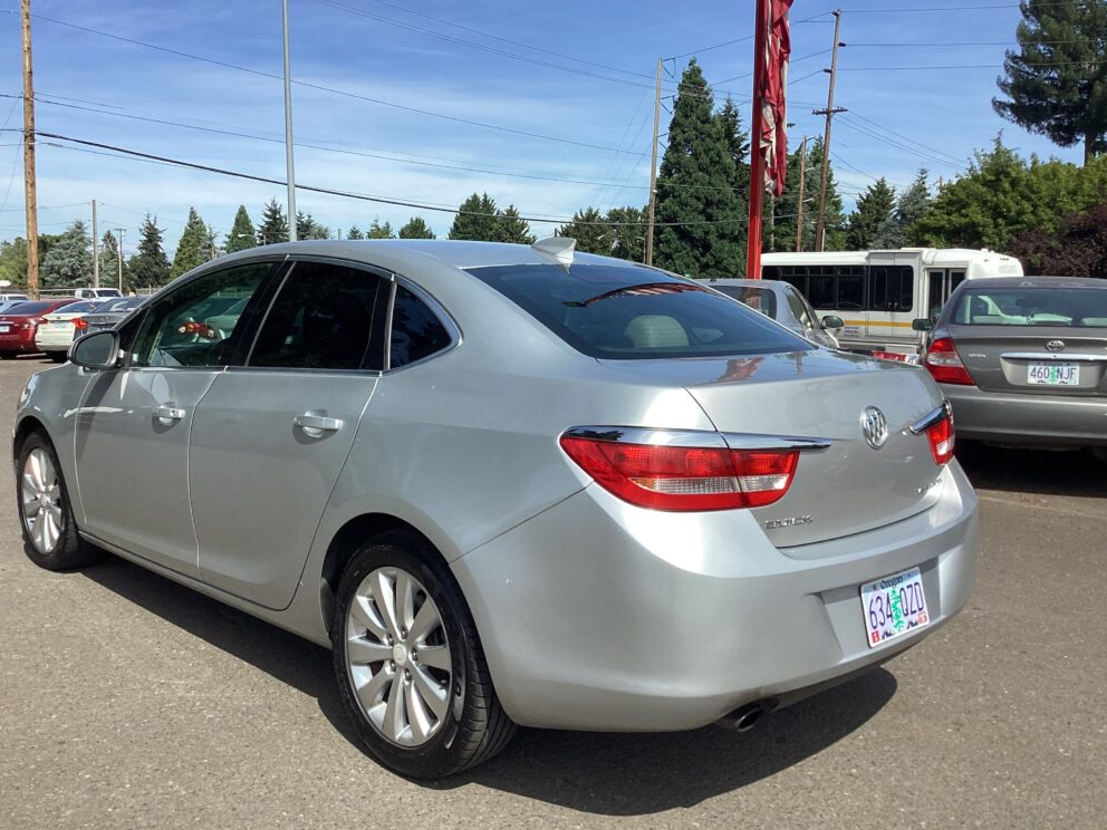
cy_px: 409
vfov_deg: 44.2
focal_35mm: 32
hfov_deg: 56.8
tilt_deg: -7.2
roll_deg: -0.6
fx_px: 1023
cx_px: 543
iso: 25
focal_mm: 3.3
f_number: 2.4
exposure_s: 1/1335
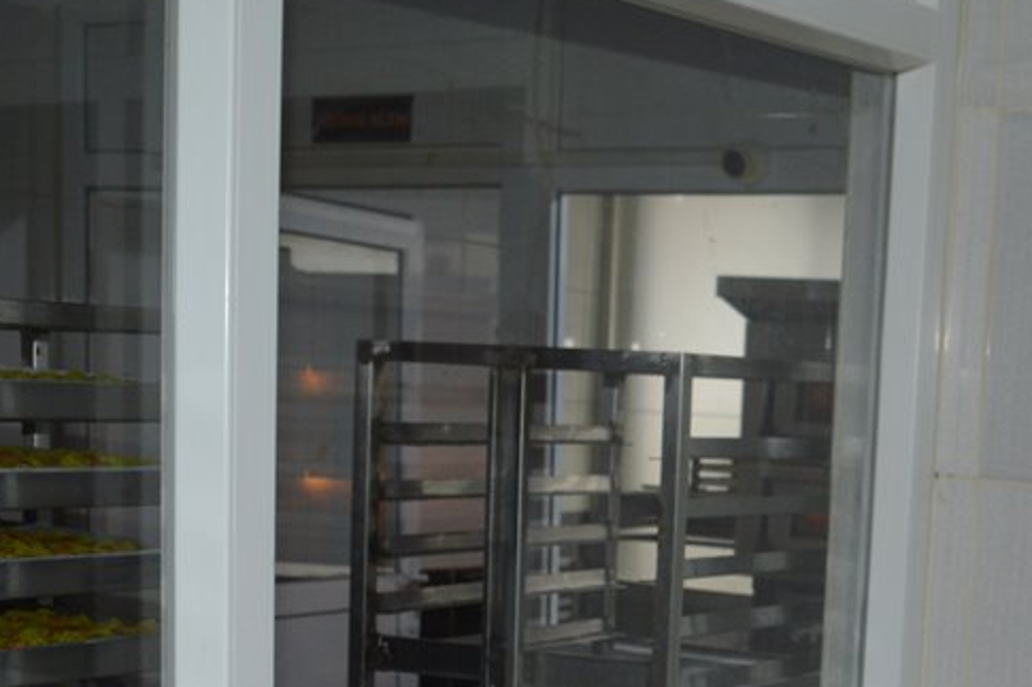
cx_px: 758
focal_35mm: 76
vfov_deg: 17.0
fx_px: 2178
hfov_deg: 26.4
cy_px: 870
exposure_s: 1/60
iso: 400
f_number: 4
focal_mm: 18
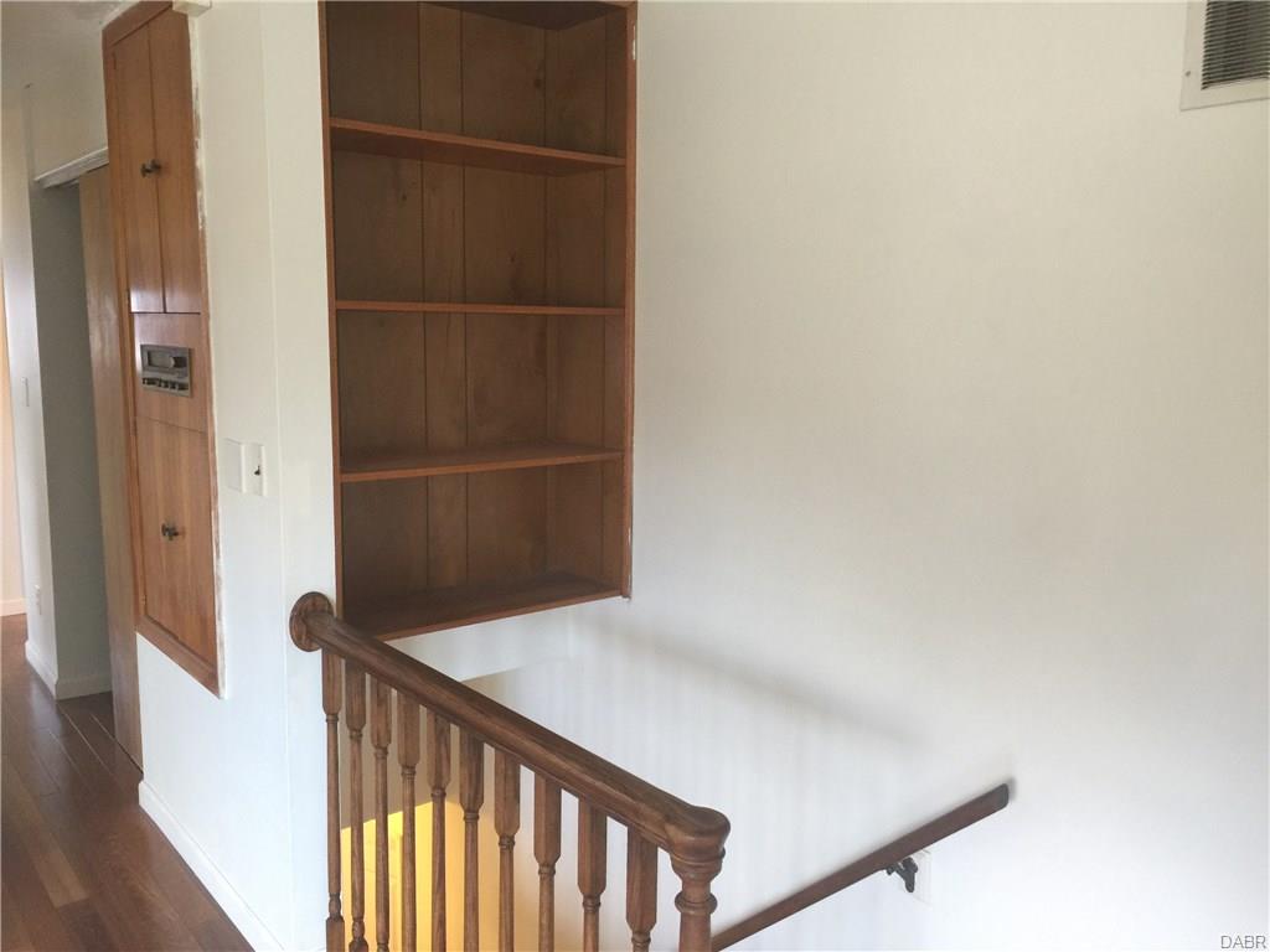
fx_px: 1064
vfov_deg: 48.2
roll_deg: +0.8
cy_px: 476
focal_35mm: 29
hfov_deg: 61.7
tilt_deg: -6.9
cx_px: 635
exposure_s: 1/15
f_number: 2.2
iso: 64
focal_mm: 4.15
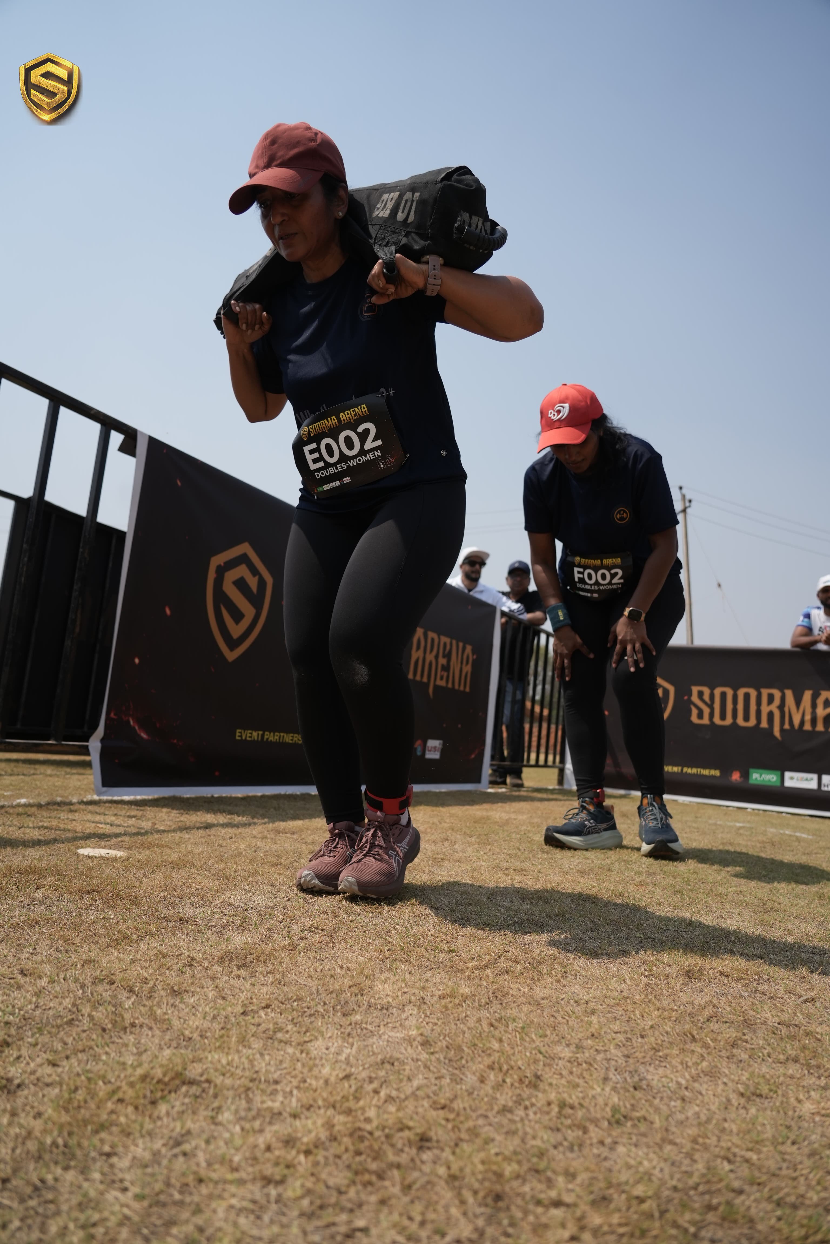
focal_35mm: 24
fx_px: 830
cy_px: 622
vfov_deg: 73.7
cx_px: 415
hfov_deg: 53.1
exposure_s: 1/2500
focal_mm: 24
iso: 200
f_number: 4
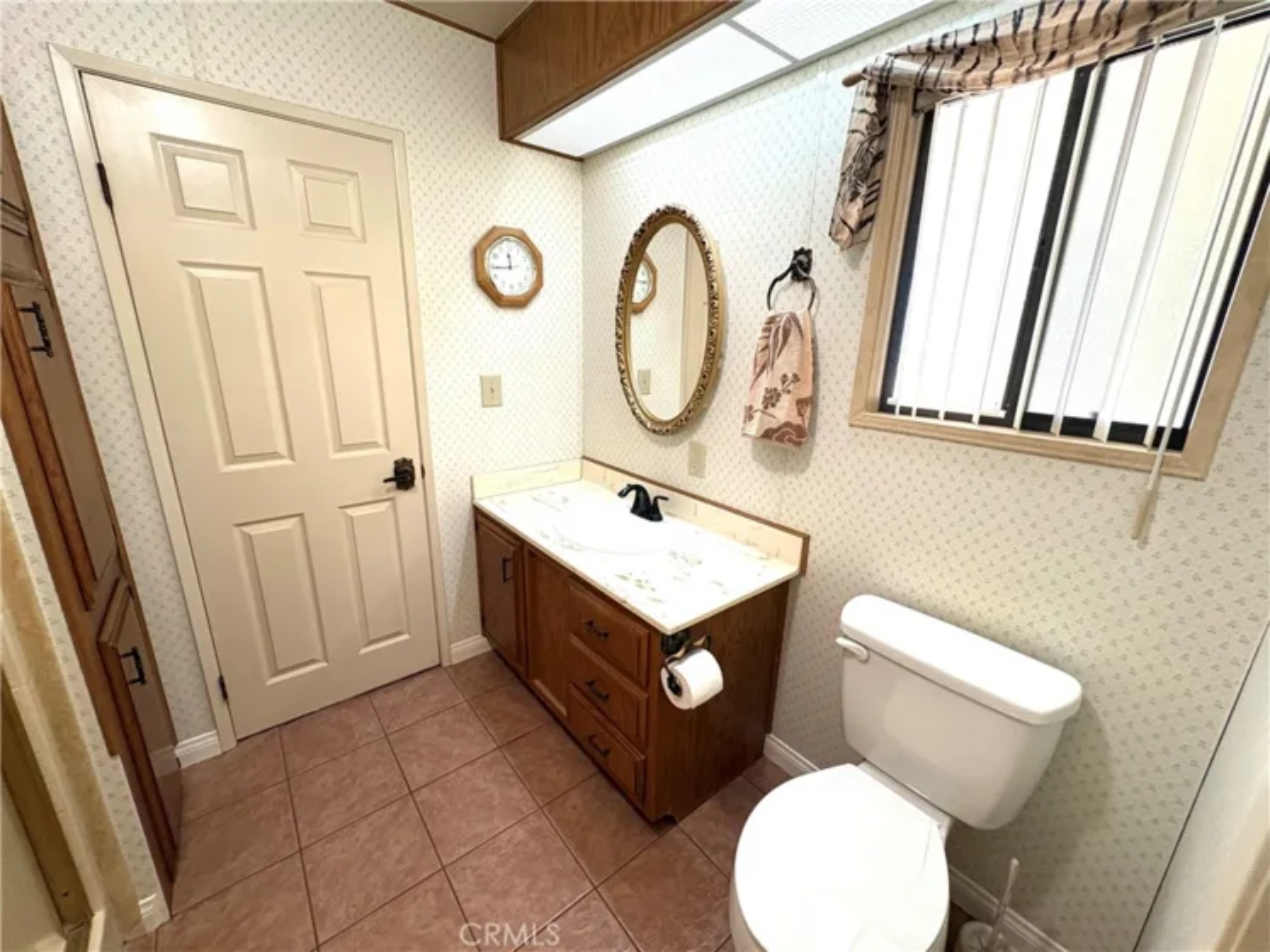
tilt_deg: -14.2
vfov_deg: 85.7
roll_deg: -1.4
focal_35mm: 14
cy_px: 476
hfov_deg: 102.1
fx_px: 514
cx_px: 635
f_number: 2.2
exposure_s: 1/60
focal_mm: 2.22
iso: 250
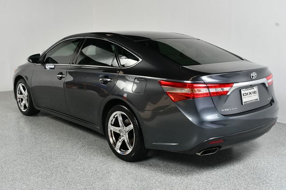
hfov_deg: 48.5
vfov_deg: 33.4
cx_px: 143
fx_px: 318
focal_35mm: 40
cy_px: 95
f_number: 10
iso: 100
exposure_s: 1/160
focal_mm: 27
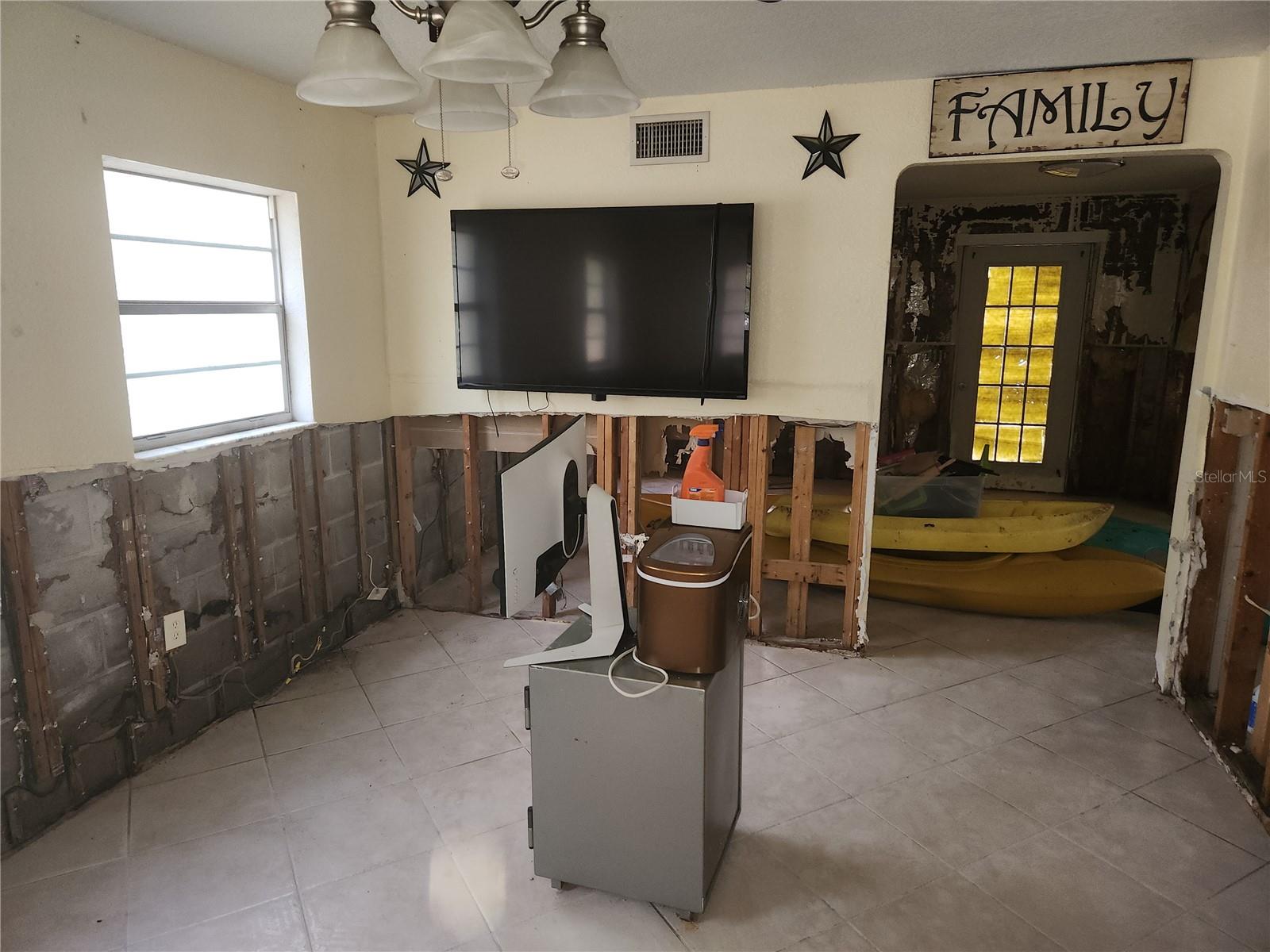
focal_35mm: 23
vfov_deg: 58.9
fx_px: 844
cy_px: 476
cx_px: 635
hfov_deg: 73.9
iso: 125
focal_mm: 5.4
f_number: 1.8
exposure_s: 1/24
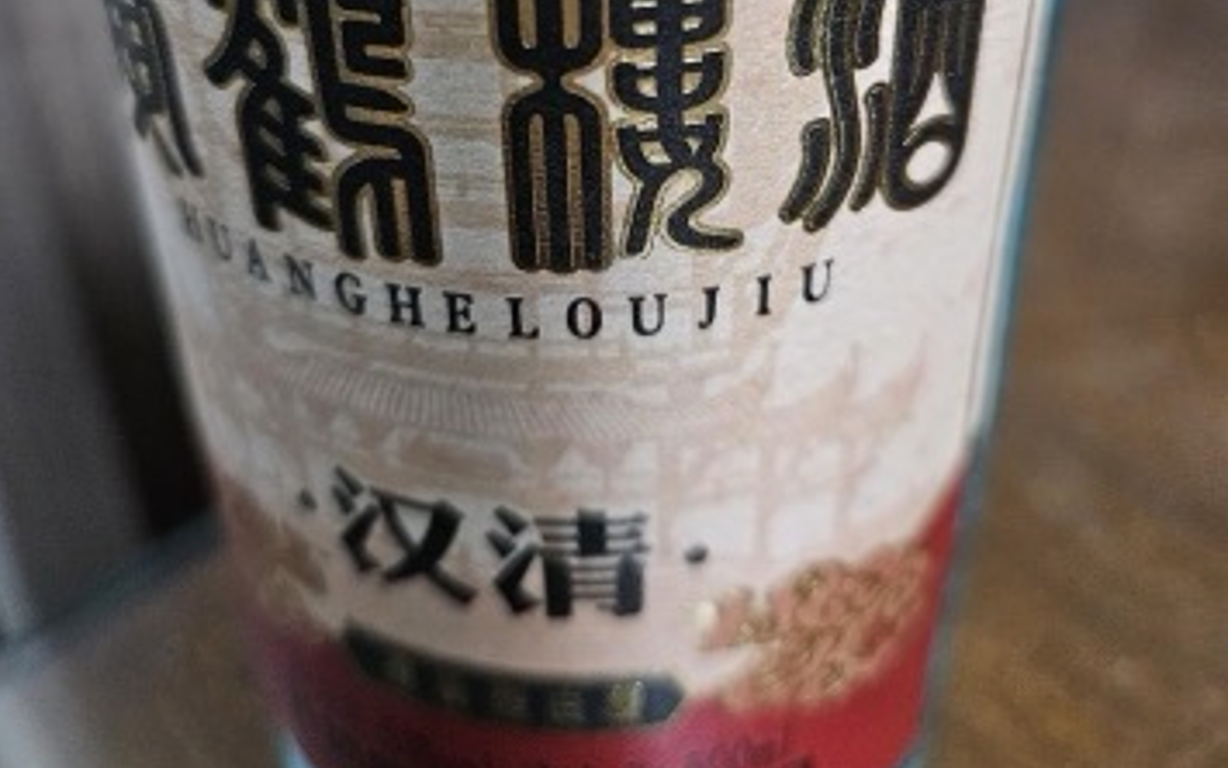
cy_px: 90
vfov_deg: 36.2
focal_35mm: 33
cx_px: 609
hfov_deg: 58.1
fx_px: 1105
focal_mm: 5.4
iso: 800
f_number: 1.8
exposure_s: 1/120
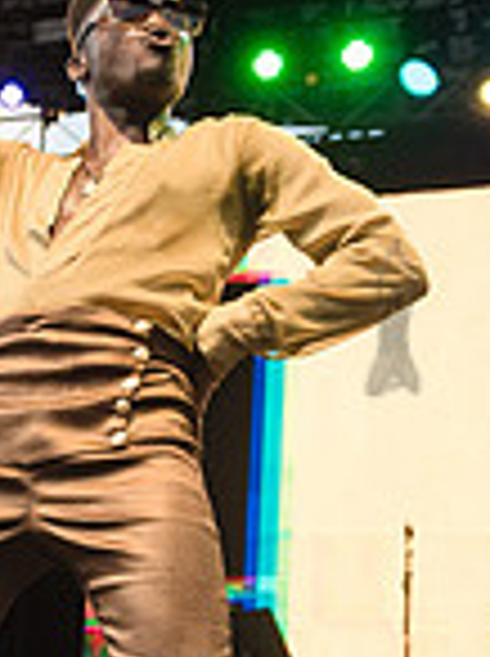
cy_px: 533
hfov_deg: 15.1
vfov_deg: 21.1
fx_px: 1741
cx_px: -189
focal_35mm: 92
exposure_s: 1/400
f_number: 4
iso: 640
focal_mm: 24
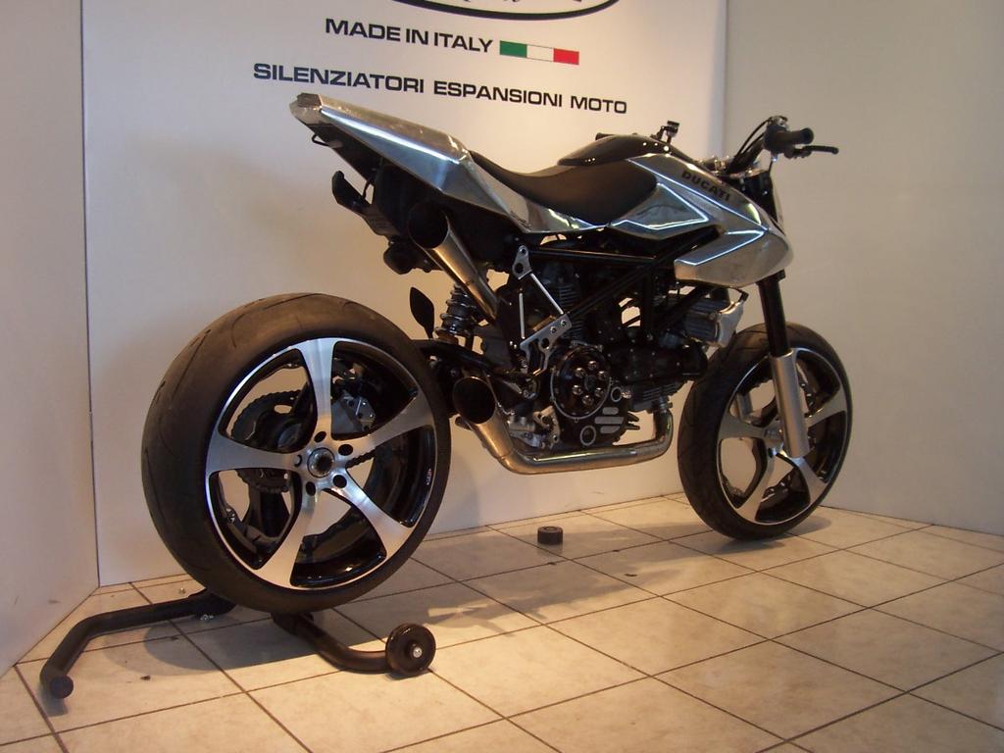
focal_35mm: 37
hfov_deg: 50.1
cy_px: 376
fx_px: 1073
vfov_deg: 38.7
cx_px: 502
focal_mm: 5.6
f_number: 2.8
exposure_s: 1/45
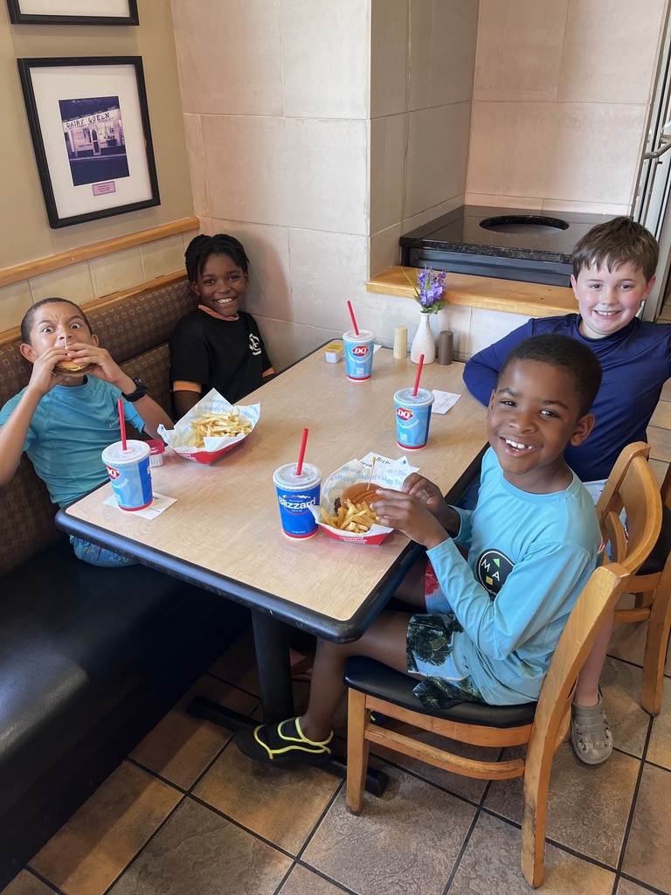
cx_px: 336
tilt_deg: -29.2
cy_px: 448
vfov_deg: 67.3
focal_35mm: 26
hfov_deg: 53.1
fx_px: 672
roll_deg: +1.2
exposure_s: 1/120
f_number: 1.6
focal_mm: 5.1
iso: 100
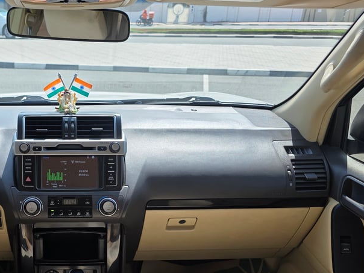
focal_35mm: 39
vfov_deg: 36.5
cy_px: 181
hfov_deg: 45.3
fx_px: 410
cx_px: 70
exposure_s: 1/2905
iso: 80
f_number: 1.7
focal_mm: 6.3
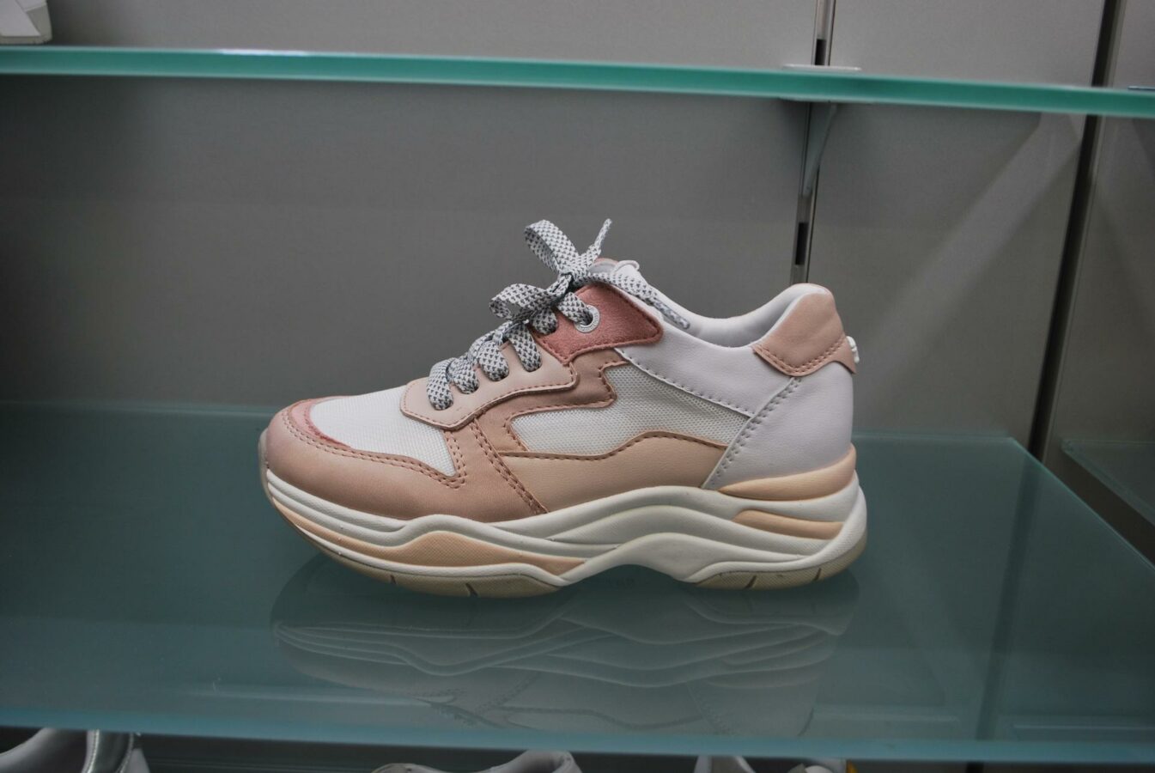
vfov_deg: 40.1
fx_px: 1060
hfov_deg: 57.2
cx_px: 578
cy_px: 386
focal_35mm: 33
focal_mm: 22
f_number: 4
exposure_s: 1/60
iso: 200
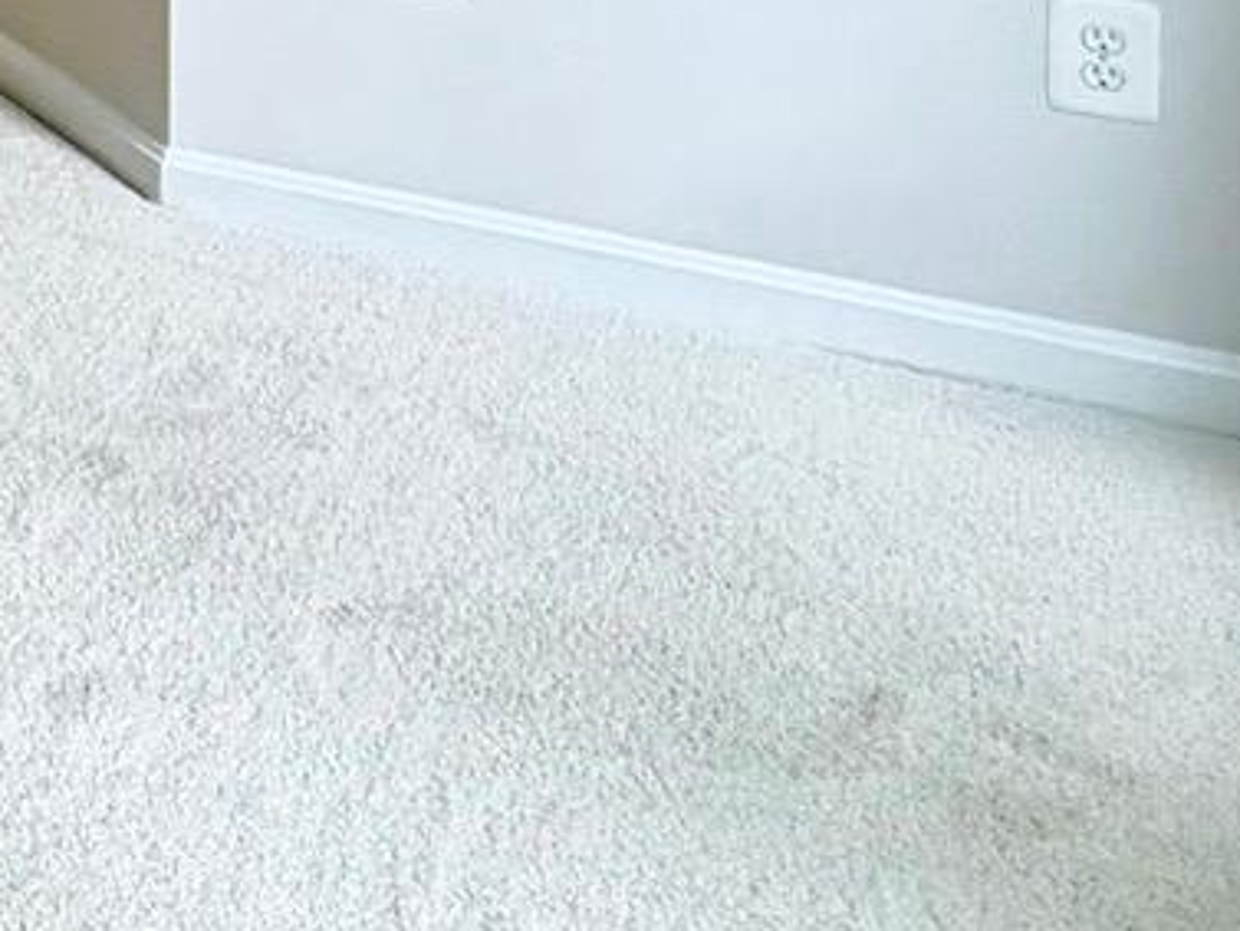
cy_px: -697
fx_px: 2723
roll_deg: +1.8
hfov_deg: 18.5
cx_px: -1131
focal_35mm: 76
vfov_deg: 16.5
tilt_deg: -4.3
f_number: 2.2
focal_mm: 2.22
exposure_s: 1/102
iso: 320
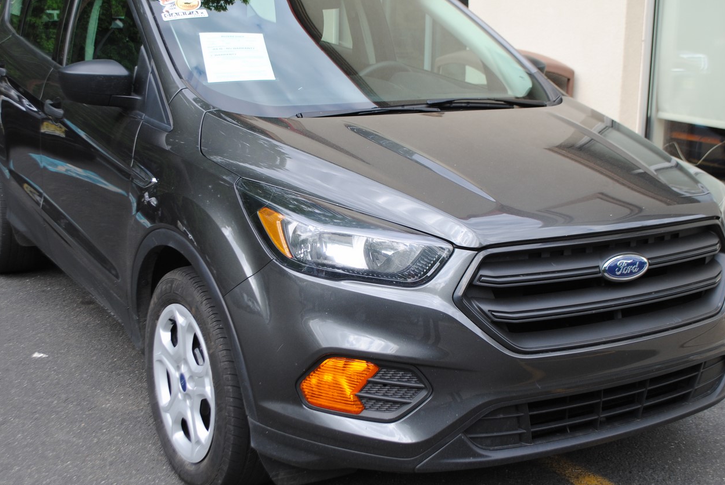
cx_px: 351
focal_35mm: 50
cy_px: 216
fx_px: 1008
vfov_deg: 27.0
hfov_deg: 39.6
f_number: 5.6
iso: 140
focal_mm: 26
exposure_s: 1/125
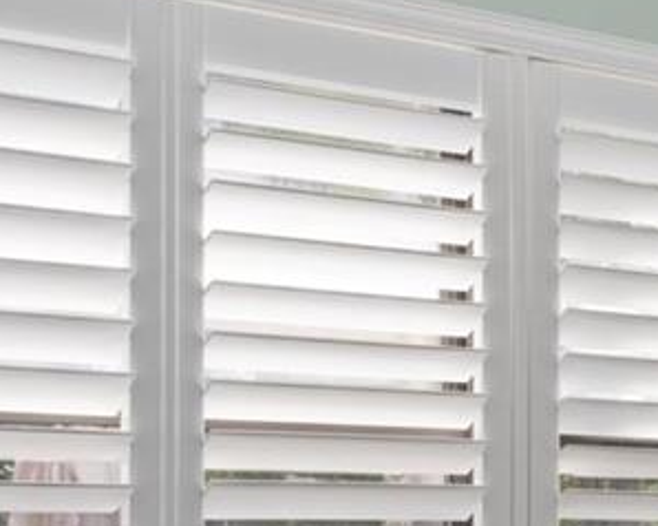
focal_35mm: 114
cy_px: 621
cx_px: 1641
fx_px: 2209
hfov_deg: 12.6
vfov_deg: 13.2
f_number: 8
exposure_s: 1/5
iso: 320
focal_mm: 15
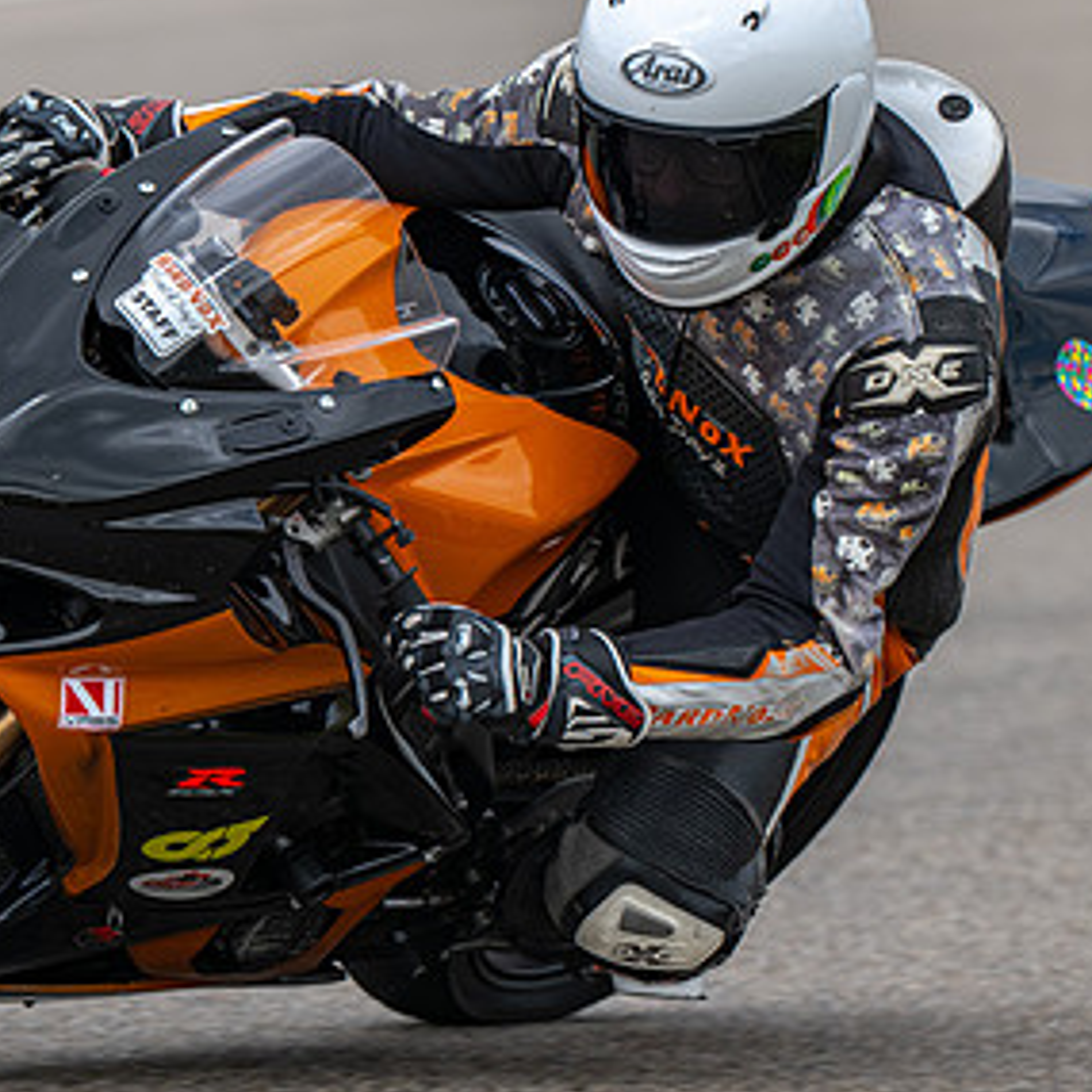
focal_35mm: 884
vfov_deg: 2.0
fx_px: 31550
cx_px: 445
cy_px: 596
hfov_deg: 2.0
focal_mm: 450
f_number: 6
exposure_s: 1/1250
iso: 320
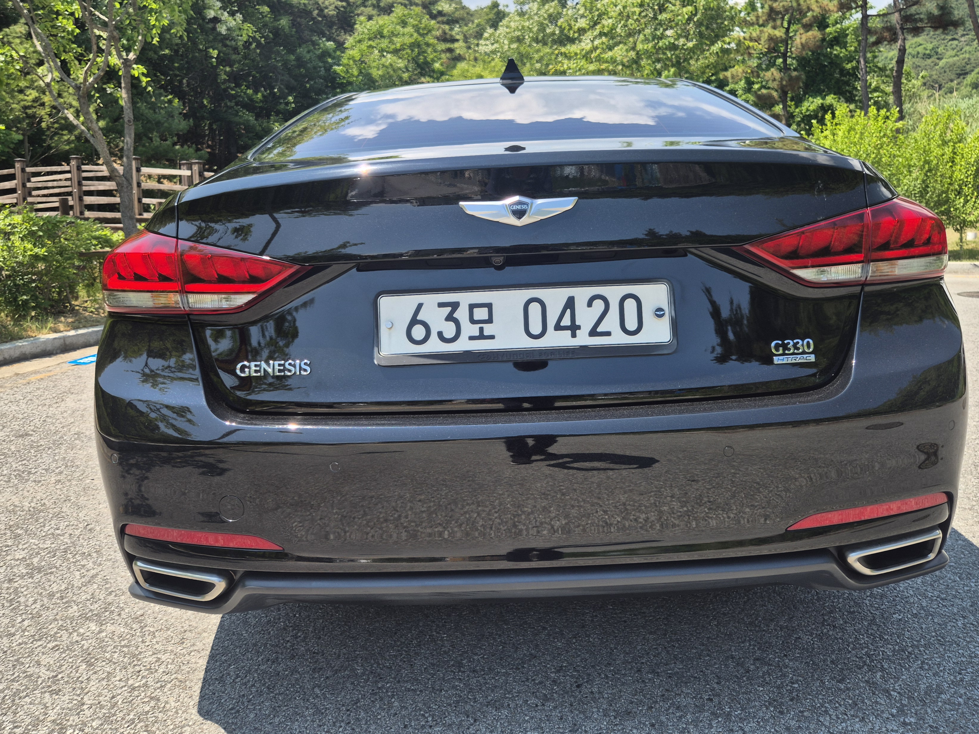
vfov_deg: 49.5
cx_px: 524
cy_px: 305
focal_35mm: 28
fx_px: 792
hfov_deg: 63.4
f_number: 1.8
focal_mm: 5.4
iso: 25
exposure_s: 1/946
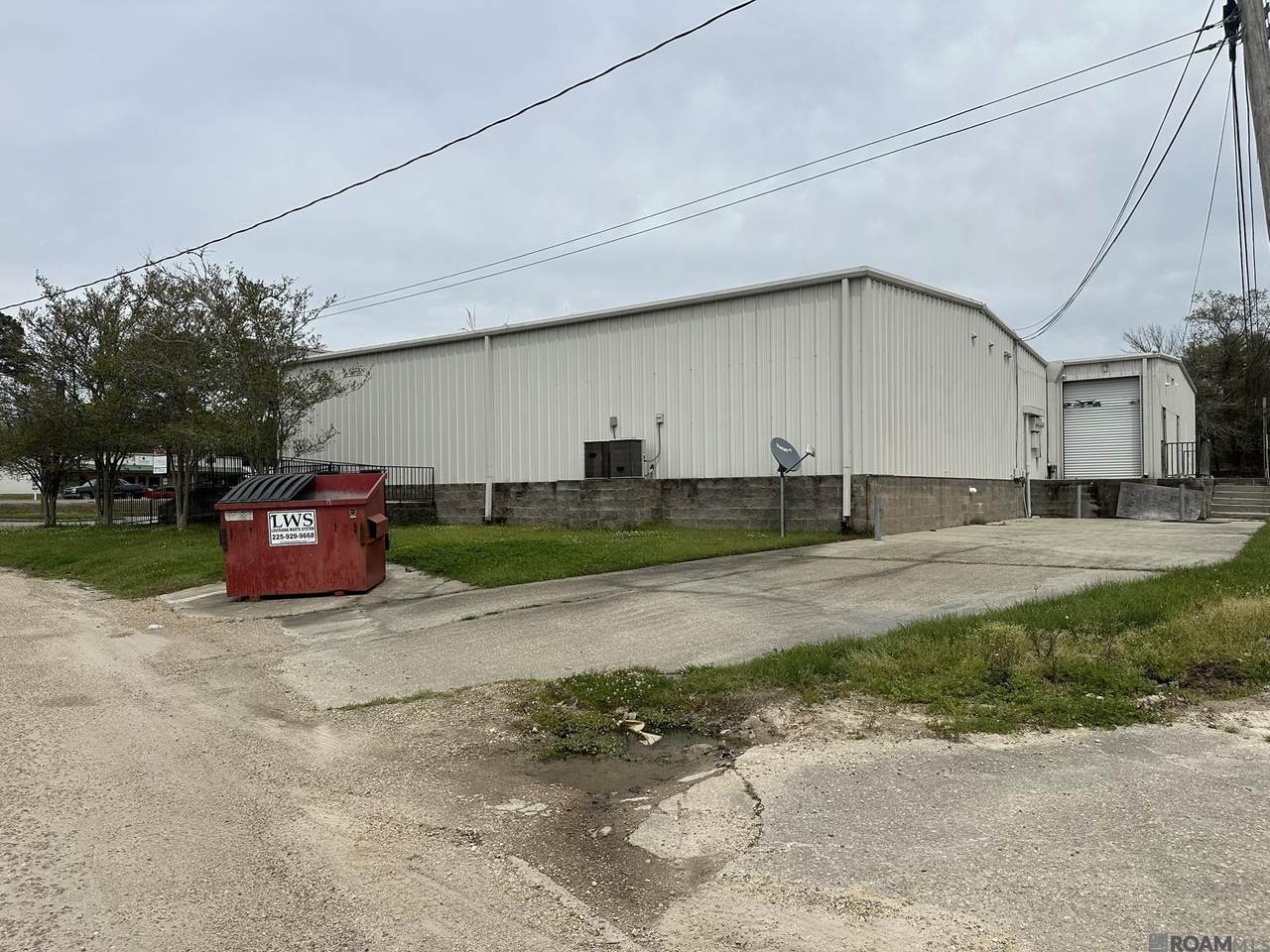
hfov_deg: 71.6
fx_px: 881
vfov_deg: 56.8
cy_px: 476
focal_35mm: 24
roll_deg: -0.7
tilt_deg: -0.1
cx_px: 635
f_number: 1.78
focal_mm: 6.86
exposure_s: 1/8929
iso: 80
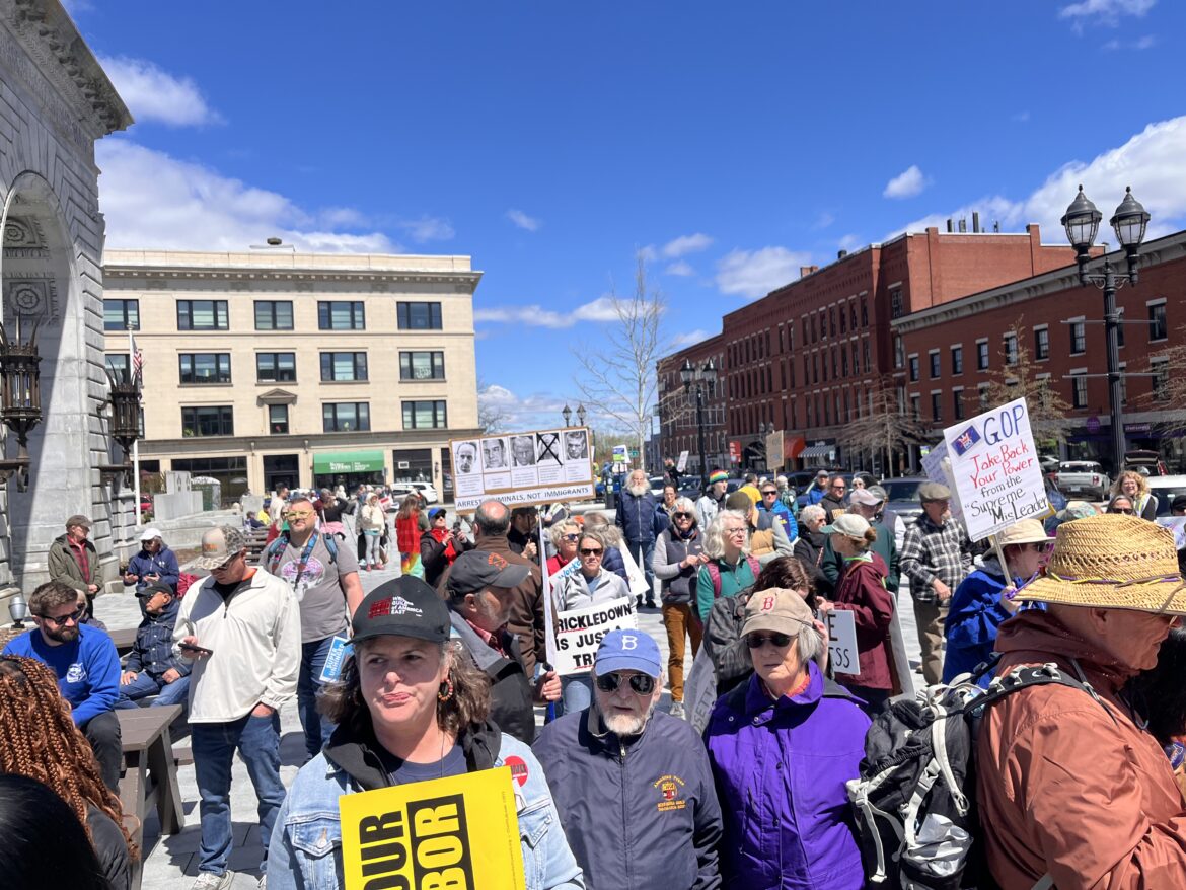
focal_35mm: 26
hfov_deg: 67.3
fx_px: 891
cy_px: 445
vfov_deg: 53.1
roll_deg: +2.8
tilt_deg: -0.6
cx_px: 593
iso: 50
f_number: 1.6
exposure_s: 1/3745
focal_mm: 5.1
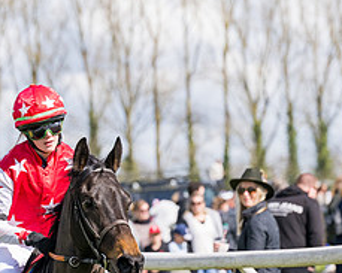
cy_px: 303
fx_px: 4543
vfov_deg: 3.4
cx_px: 143
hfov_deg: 4.3
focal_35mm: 449
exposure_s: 1/4000
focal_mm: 120
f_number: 4
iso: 400
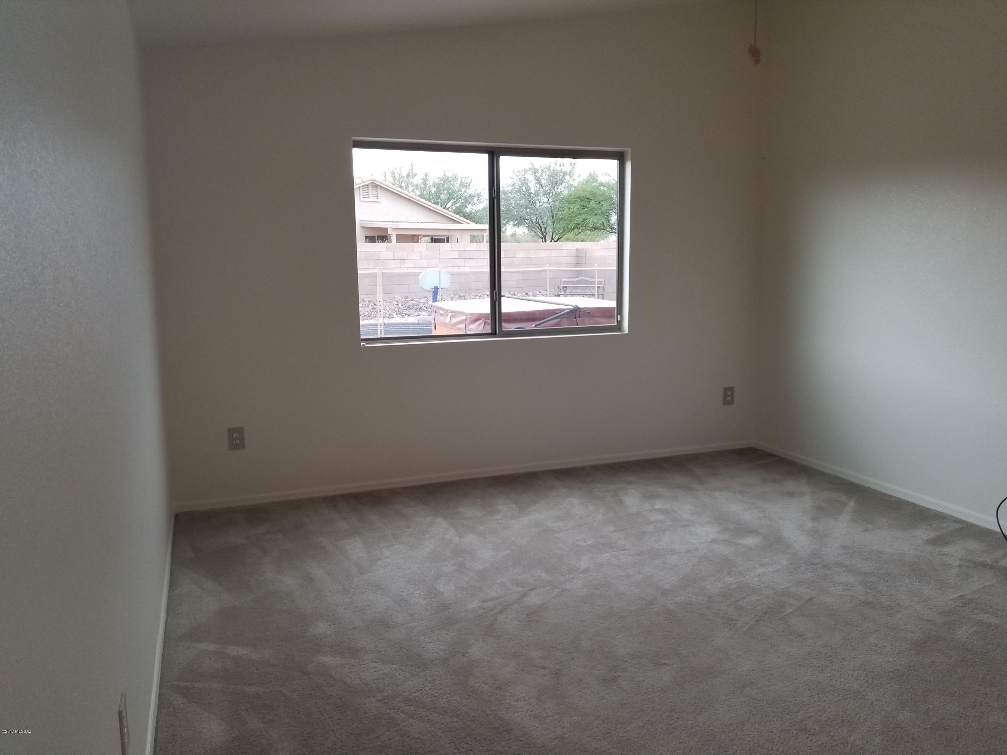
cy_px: 378
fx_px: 756
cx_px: 504
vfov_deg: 53.1
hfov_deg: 67.3
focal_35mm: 26
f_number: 1.7
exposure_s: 1/60
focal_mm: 4.25
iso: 100
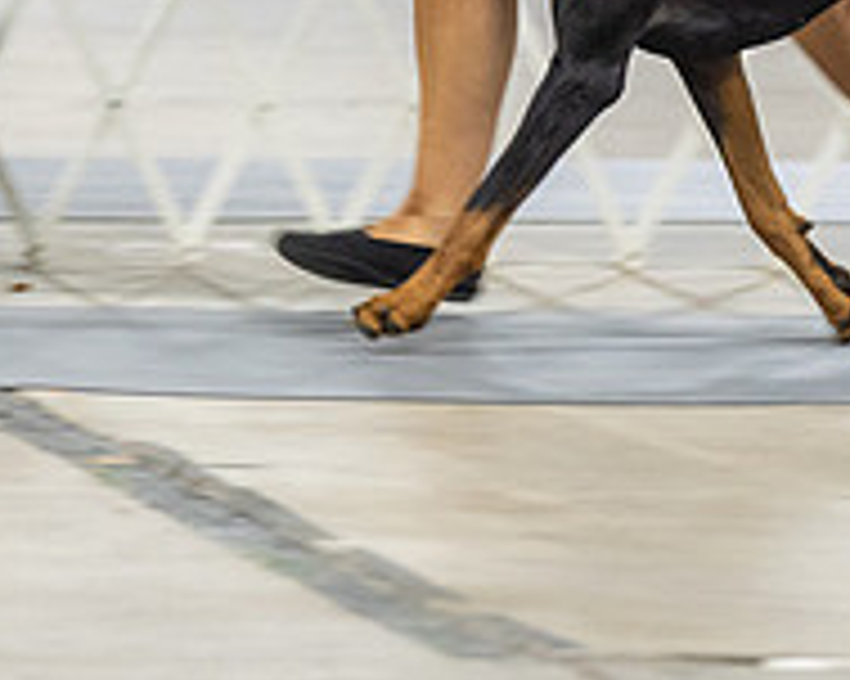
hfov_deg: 4.3
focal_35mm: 447
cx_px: 92
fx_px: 11239
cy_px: -275
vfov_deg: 3.5
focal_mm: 133
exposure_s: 1/160
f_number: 2.8
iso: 2500
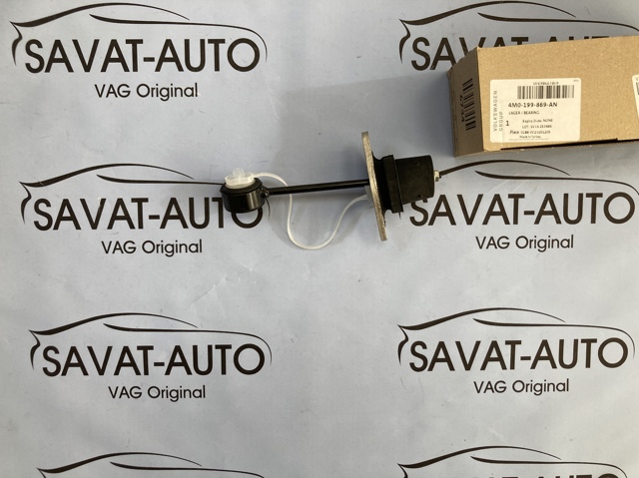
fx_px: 516
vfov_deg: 49.7
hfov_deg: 63.5
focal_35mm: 28
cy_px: 239
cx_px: 320
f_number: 1.8
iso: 50
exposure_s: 1/121
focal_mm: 3.99
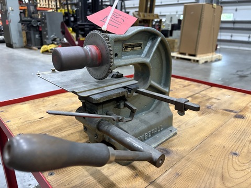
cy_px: 94
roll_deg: -0.8
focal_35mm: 26
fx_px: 189
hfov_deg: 67.3
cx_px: 126
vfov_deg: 53.1
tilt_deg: -18.8
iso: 400
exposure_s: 1/60
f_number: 1.6
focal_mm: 5.96
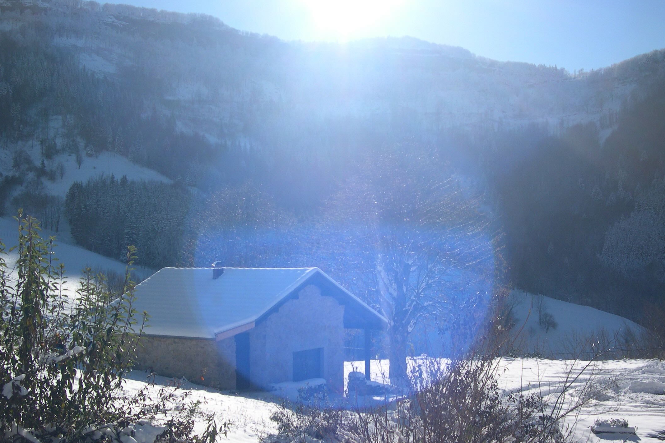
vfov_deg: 31.9
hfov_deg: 46.4
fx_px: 776
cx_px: 345
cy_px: 247
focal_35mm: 42
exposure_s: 1/395
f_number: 7.6
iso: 100
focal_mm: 8
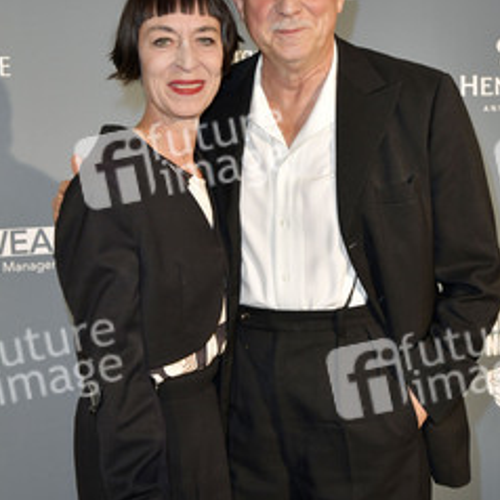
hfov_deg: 28.6
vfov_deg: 28.6
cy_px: 265
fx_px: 981
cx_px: 244
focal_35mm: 60
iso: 1250
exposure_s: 1/200
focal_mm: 42
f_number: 5.6
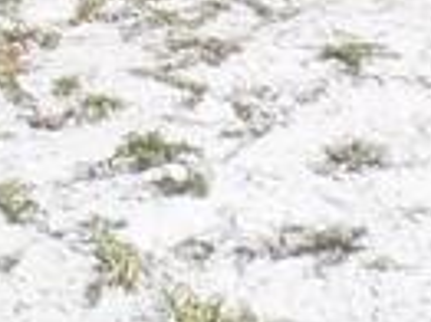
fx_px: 2426
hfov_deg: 10.1
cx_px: 141
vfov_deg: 6.3
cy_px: -923
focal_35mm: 195
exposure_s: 1/1500
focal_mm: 4.5
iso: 80
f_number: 2.5
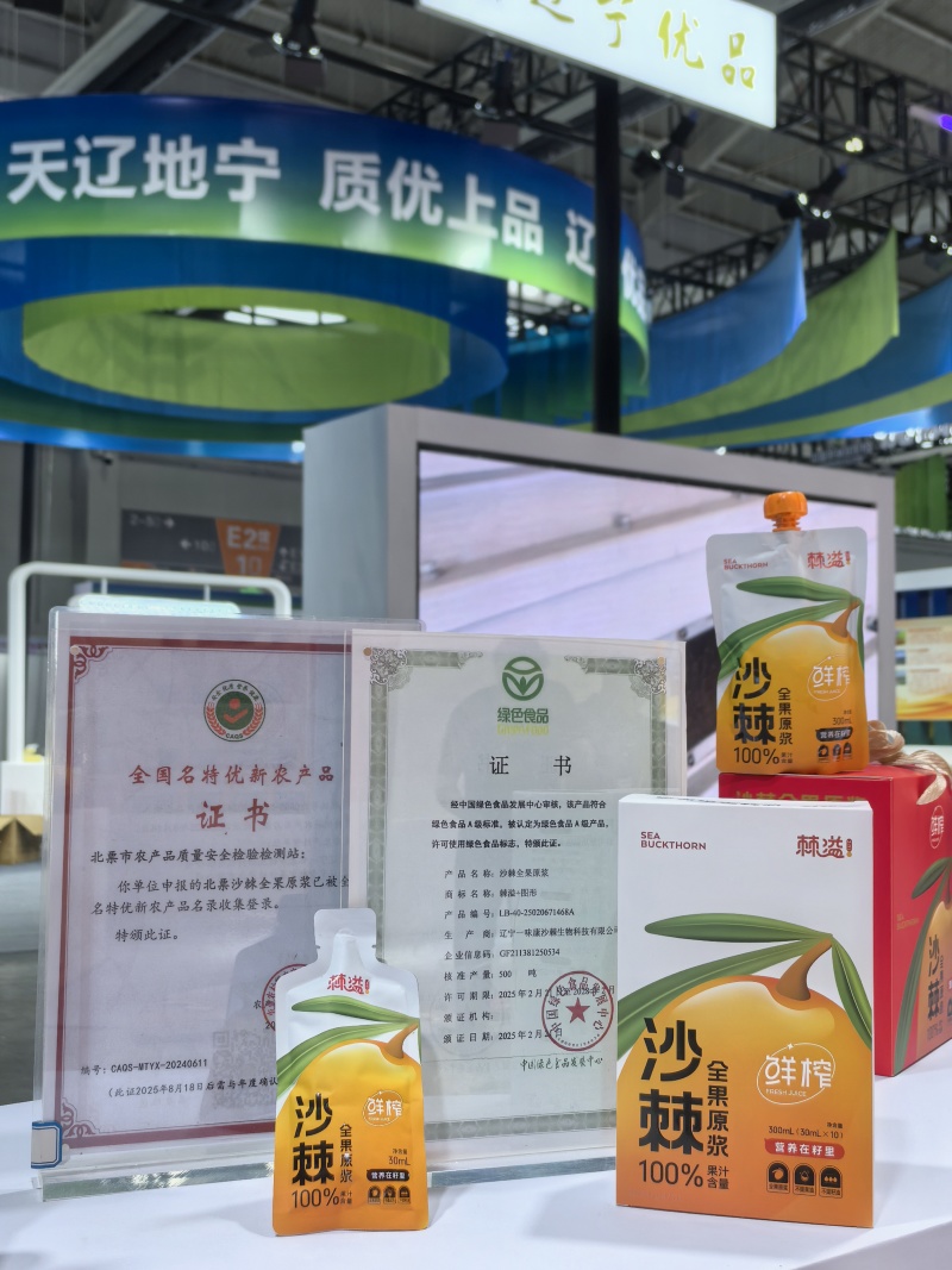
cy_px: 635
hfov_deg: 36.0
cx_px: 476
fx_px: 1467
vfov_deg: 46.8
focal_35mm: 40
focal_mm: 5.75
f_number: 2
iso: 100
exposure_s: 1/100
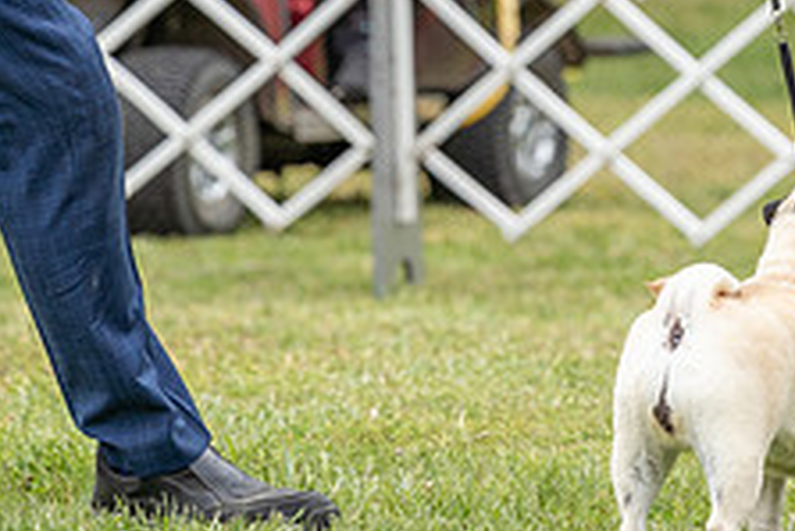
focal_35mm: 605
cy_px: -143
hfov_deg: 3.4
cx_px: 606
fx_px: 13369
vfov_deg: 2.3
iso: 640
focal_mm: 194
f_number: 4.5
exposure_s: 1/1000
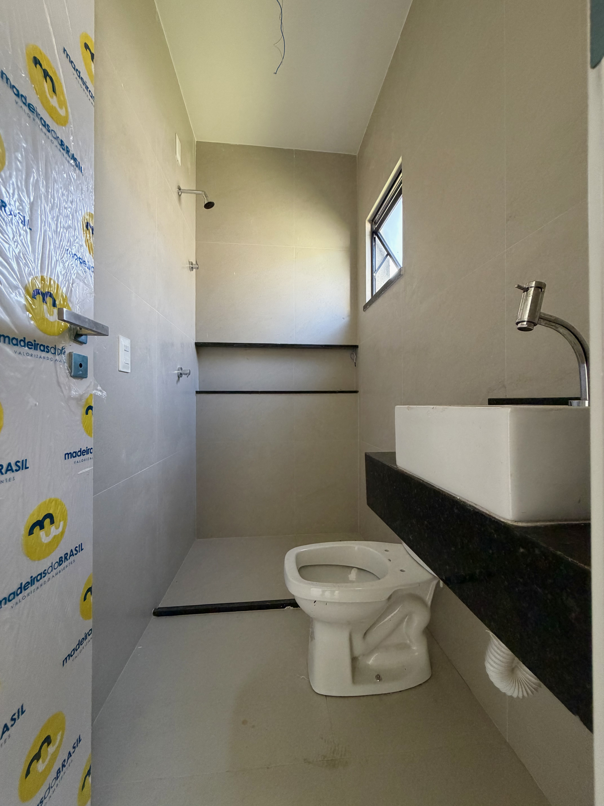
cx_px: 302
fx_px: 326
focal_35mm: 14
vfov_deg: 102.1
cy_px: 403
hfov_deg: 85.7
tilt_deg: +0.4
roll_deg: +0.1
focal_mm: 2.22
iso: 320
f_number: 2.2
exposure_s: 1/121
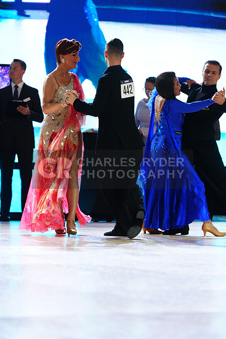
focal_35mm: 187
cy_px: 170
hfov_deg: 7.3
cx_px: 113
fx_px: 1760
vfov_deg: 11.0
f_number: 4
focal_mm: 187
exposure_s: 1/250
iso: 2500
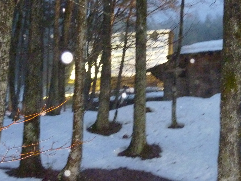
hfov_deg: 34.9
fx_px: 383
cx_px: 120
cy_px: 90
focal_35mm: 55
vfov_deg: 26.6
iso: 640
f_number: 3.4
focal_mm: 5
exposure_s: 1/8
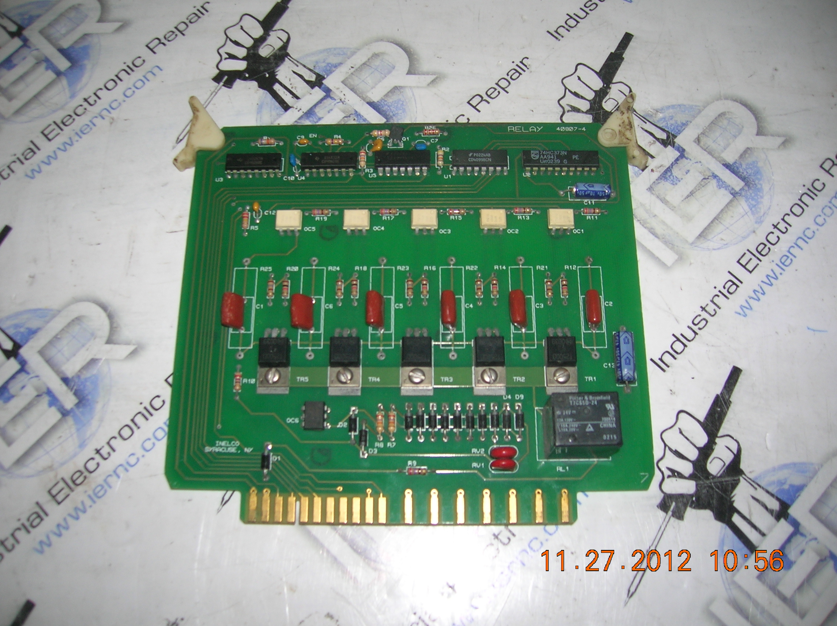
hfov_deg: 54.0
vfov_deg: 41.7
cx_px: 418
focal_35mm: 34
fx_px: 821
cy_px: 313
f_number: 2.9
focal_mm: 5.7
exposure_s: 1/60.1
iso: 50
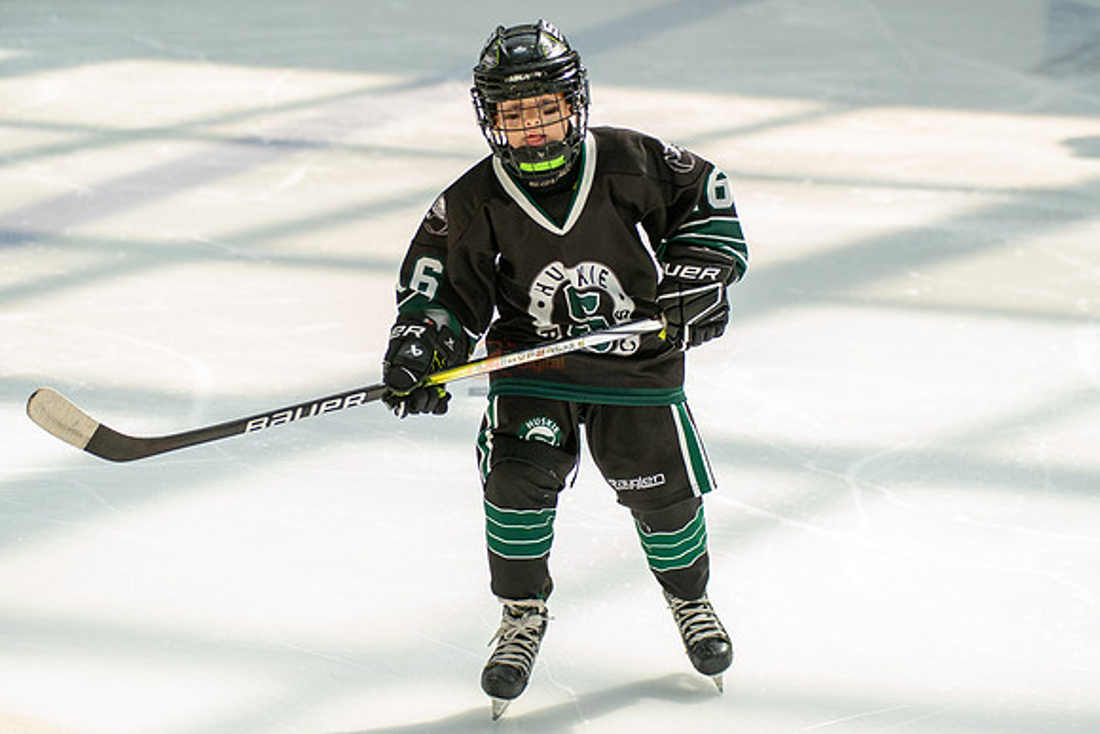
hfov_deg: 12.4
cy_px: 317
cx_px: 555
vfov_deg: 8.3
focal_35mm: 165
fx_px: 5056
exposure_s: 1/2500
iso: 1600
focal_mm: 120
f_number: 3.5
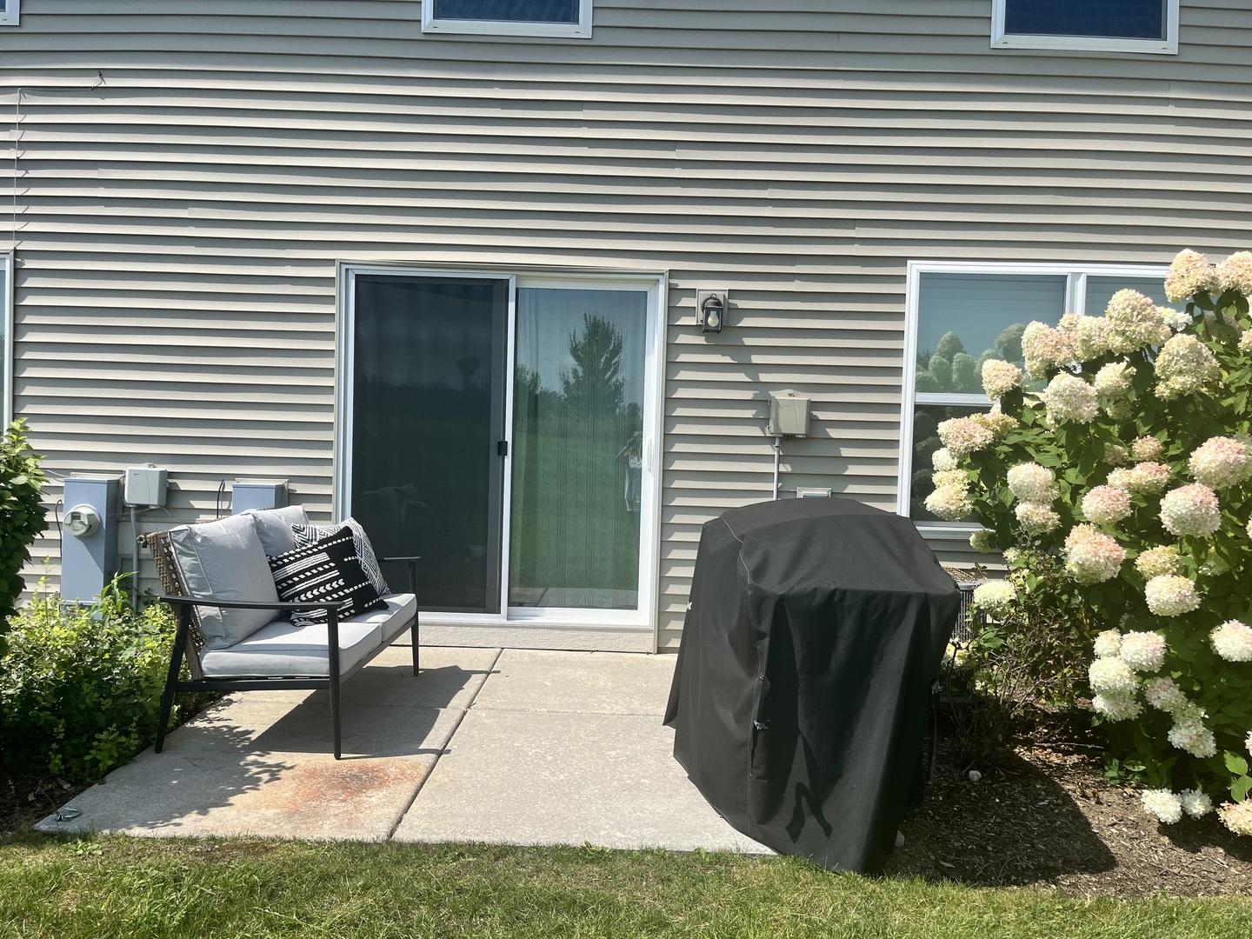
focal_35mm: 26
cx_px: 626
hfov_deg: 67.3
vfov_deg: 53.1
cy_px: 470
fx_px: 940
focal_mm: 5.1
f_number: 1.6
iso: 50
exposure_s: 1/3311
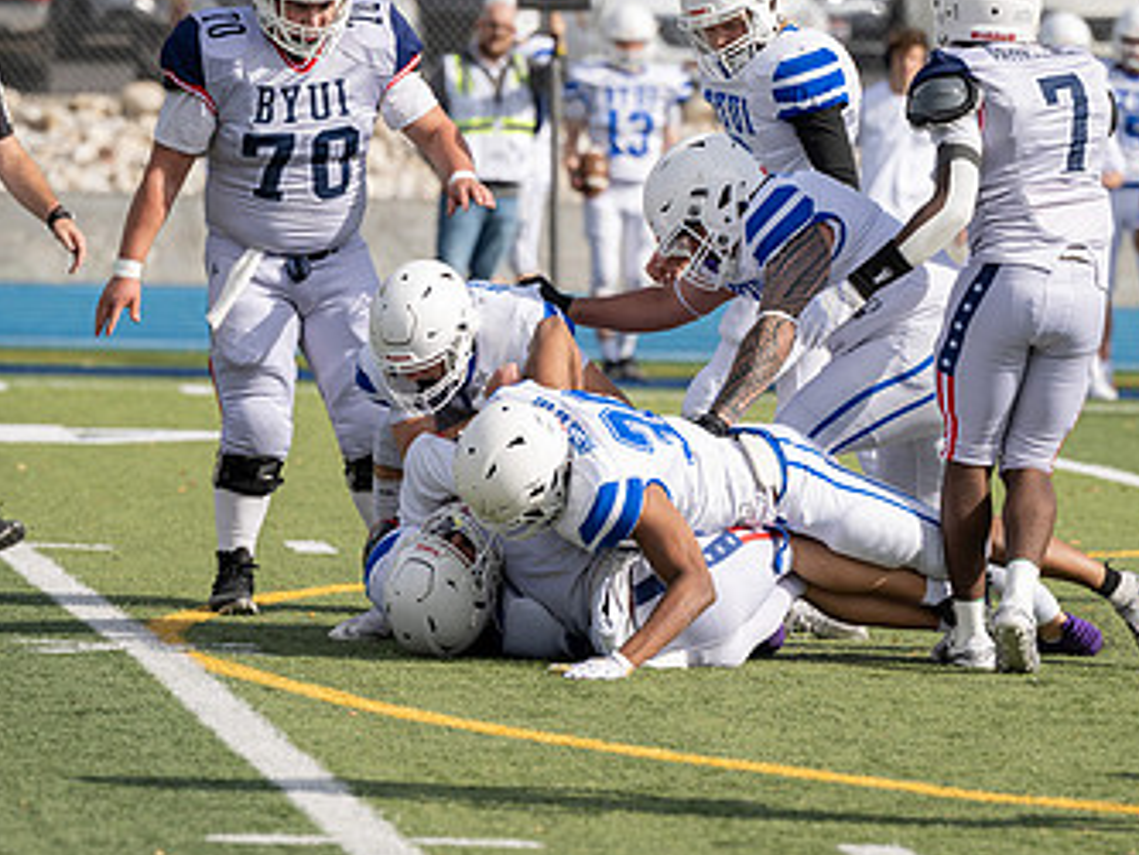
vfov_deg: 4.4
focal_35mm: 335
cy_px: 525
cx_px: 650
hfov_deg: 5.9
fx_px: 11027
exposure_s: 1/1600
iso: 100
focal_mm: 200
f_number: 4
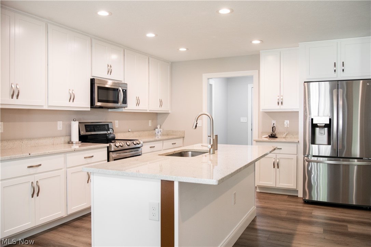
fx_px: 309
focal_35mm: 30
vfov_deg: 43.6
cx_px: 186
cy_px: 124
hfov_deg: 62.0
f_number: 5.6
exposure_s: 1/60
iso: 1250
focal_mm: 30
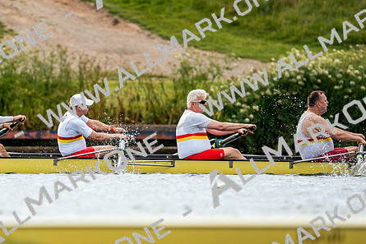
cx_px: 139
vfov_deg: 1.8
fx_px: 7952
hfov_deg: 2.6
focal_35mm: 782
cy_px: 130
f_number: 6.3
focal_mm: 600
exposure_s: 1/2000
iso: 640
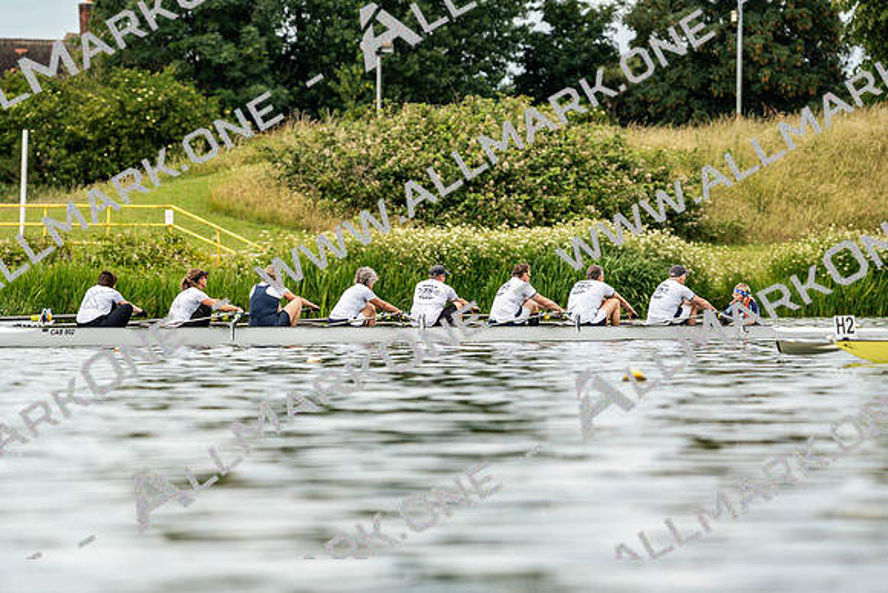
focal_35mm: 362
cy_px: 296
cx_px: 444
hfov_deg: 5.7
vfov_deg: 3.8
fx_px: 8931
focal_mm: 362
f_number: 6.3
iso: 400
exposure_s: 1/2000
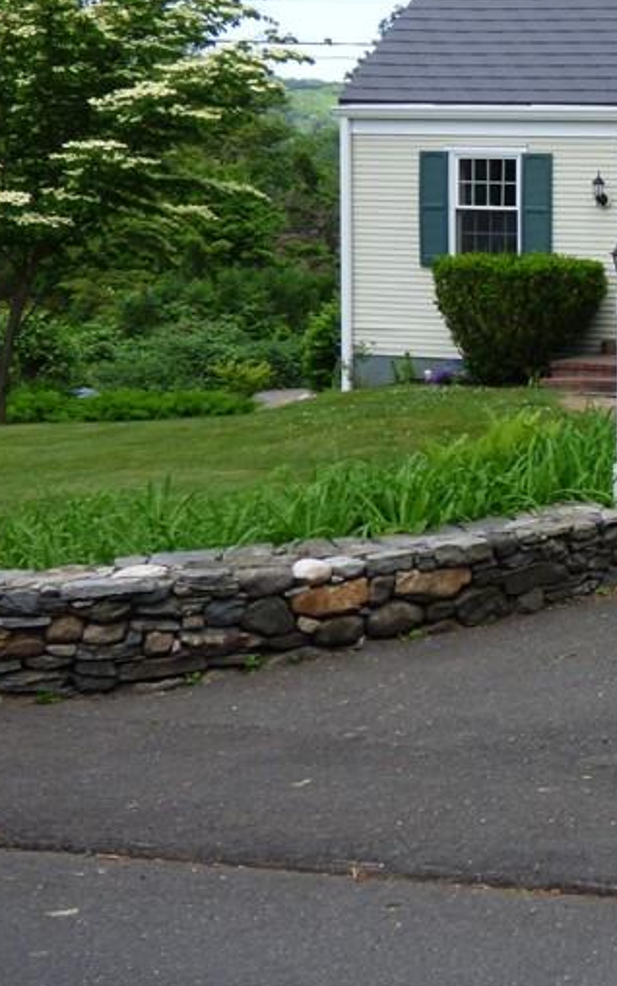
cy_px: 283
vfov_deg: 25.9
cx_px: 968
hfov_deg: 15.1
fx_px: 2123
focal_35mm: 79
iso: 100
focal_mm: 6.47
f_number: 3.5
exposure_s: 1/400
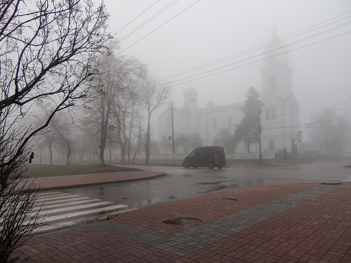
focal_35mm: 24
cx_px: 176
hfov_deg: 71.6
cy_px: 132
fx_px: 243
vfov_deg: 56.8
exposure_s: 1/200
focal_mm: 4.3
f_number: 3
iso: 100
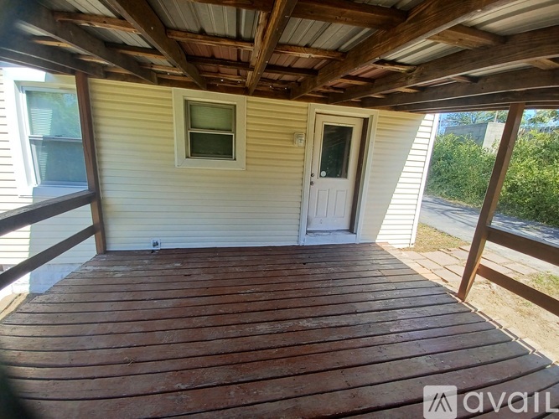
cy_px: 210
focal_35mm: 13
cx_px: 280
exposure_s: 1/217
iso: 40
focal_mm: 1.42
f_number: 2.2
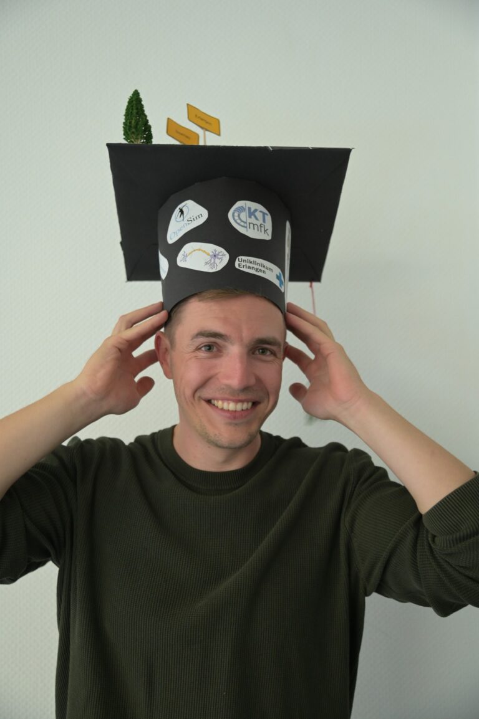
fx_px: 879
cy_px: 360
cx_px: 240
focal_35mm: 44
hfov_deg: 30.5
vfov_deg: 44.5
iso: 3200
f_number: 4
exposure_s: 1/25
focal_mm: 44
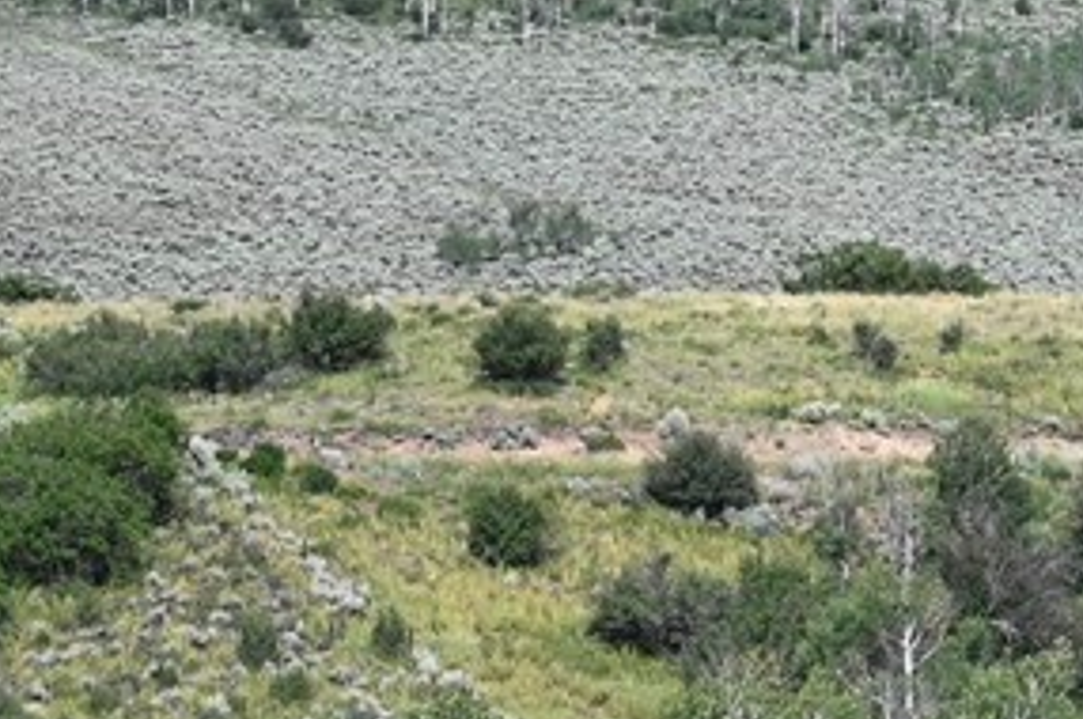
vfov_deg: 5.1
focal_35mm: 267
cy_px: 554
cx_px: 3109
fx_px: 8023
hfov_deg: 7.0
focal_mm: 45
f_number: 7.1
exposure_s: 1/400
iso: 100
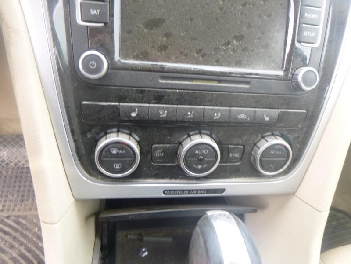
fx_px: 253
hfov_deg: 69.4
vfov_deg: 54.9
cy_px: 132
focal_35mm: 25
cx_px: 176
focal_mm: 4.5
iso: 320
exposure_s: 1/60
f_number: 3.9
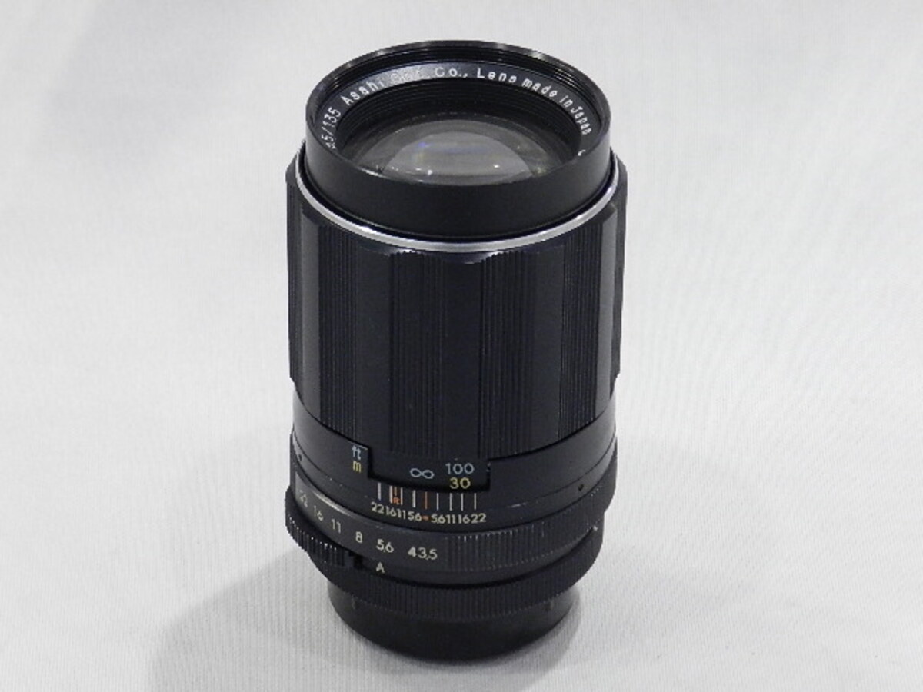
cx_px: 462
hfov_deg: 15.2
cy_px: 346
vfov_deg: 11.4
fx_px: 3466
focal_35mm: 130
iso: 800
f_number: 5
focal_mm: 23.1
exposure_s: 1/50
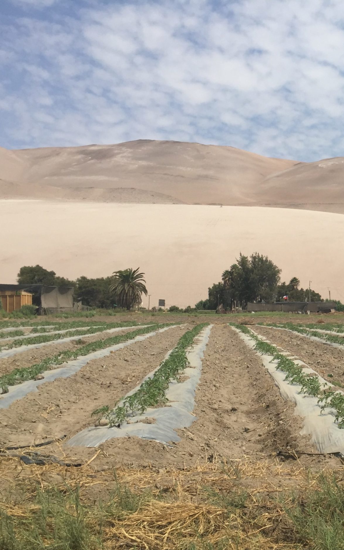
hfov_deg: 28.8
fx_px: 630
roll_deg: -0.2
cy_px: 281
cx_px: 338
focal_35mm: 42
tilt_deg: +1.9
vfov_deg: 47.2
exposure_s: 1/3968
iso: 32
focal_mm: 4.15
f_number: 2.2
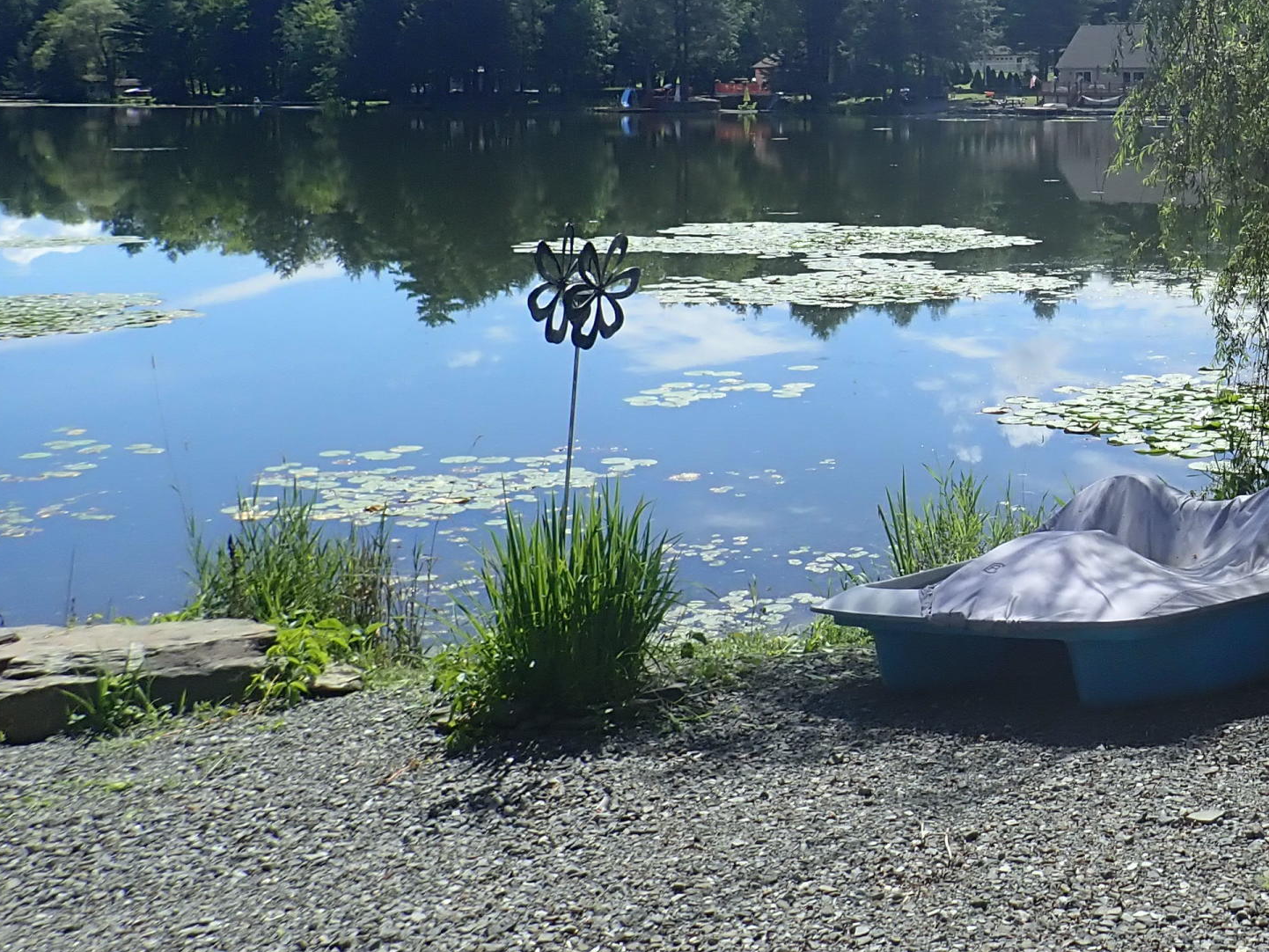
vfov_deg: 27.3
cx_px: 1196
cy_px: 150
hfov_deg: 34.3
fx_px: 1907
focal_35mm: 52
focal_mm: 4.5
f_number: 8
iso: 100
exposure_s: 1/160
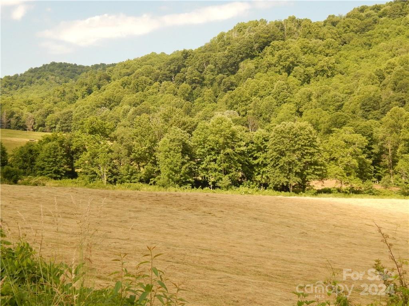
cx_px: 204
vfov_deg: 29.7
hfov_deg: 38.9
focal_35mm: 49
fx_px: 579
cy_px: 153
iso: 400
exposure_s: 1/500
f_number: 7.4
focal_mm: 8.6
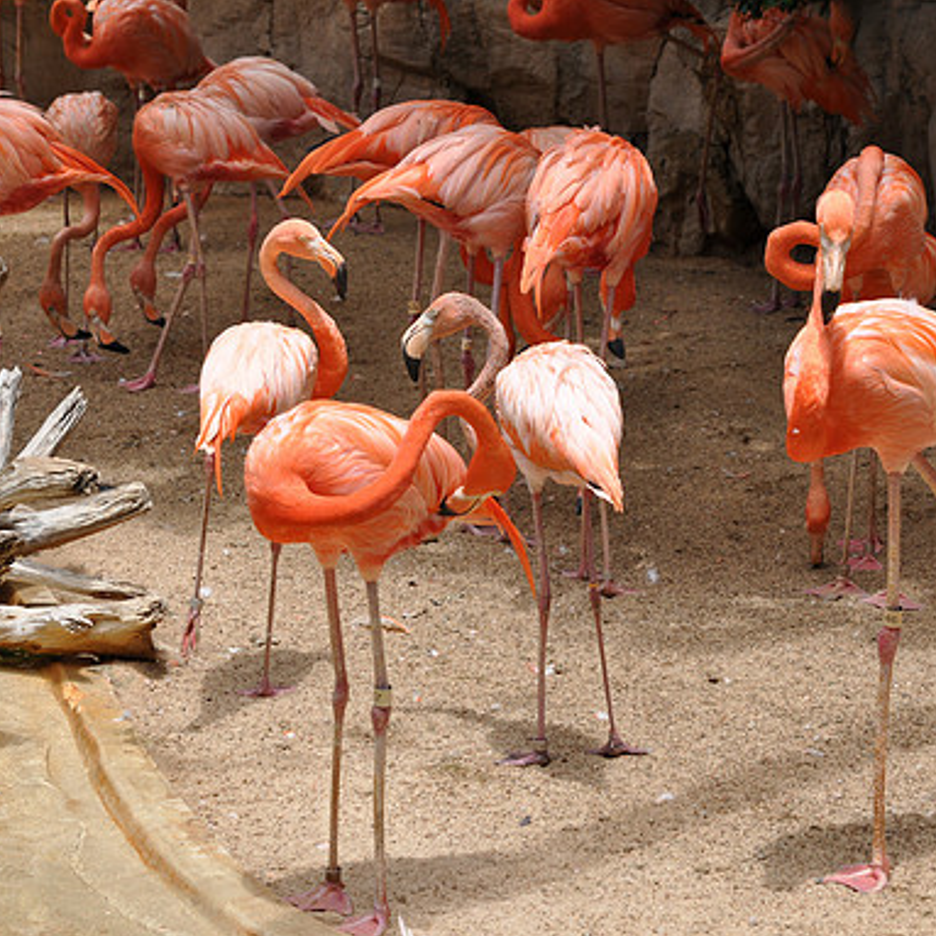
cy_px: 468
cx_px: 535
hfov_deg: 12.9
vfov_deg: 12.9
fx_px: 4130
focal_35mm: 135
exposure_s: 1/640
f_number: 6.3
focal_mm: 70
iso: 200
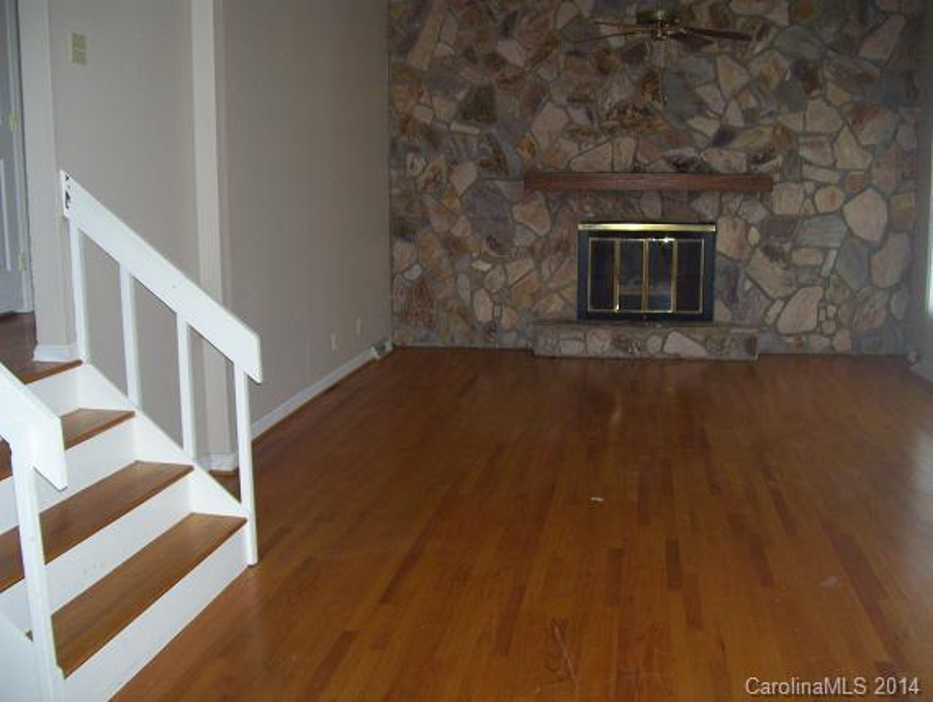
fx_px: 972
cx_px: 466
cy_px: 351
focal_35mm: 36
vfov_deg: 39.7
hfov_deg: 51.3
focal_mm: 6
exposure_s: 1/60
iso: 200
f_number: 2.7
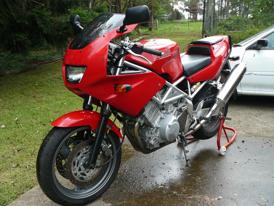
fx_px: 285
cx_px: 137
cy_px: 103
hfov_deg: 51.4
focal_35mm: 36
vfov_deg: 39.7
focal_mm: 6
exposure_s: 1/100
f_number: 3.2
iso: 100
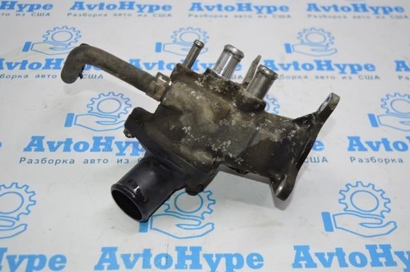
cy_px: 136
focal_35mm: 46
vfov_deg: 28.9
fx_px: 529
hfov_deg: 42.4
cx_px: 205
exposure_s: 1/80
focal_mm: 31
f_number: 4.2
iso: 400
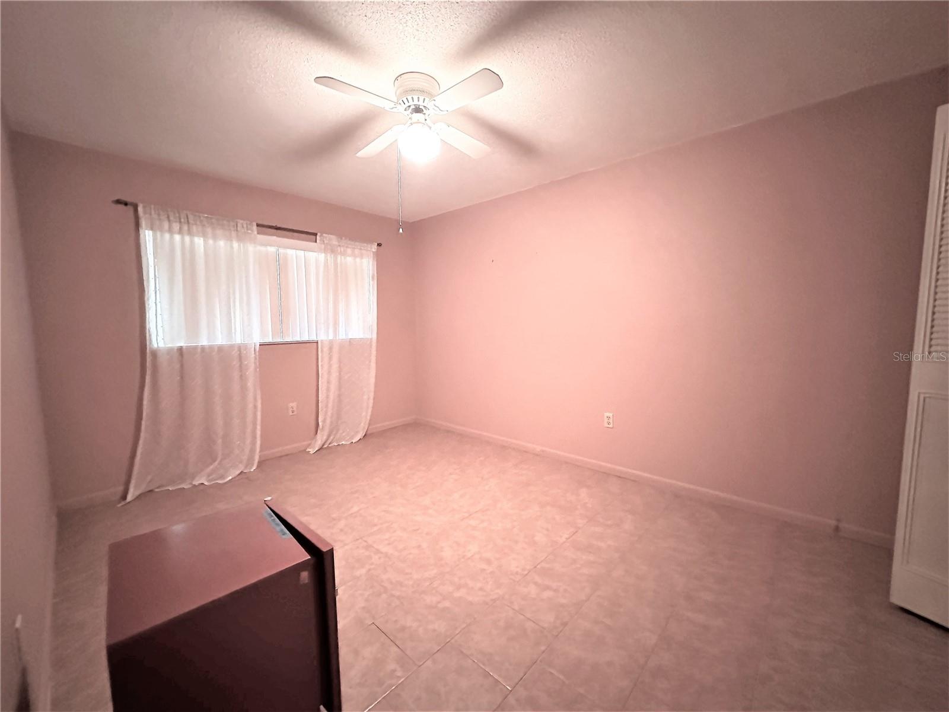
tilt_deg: -6.2
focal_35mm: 14
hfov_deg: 102.1
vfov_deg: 85.7
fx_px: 384
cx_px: 474
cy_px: 356
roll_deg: +0.7
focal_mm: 2.22
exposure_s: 1/40
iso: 1250
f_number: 2.2
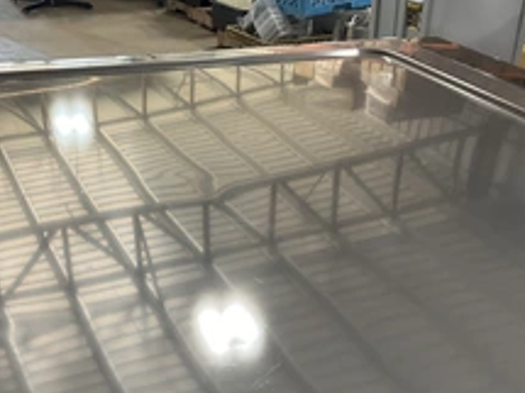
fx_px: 819
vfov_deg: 26.6
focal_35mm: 54
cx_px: 156
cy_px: 308
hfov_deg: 35.1
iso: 80
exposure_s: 1/60
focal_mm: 3
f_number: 1.8
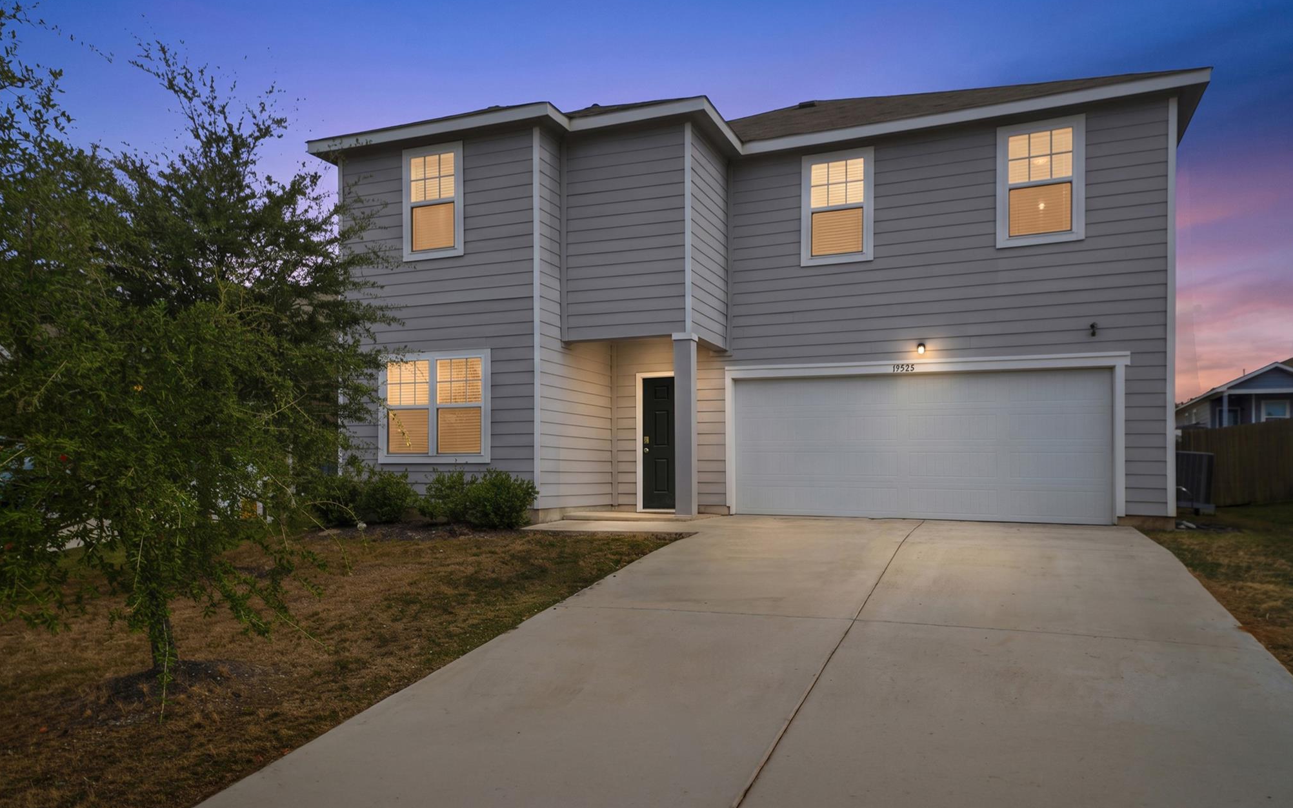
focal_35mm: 25
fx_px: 881
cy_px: 370
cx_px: 649
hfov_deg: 72.6
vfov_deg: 49.2
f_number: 8
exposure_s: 1/400
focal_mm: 24
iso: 200
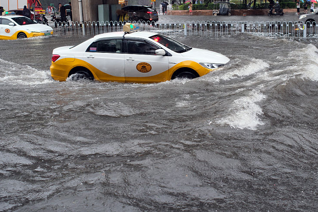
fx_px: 468
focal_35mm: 53
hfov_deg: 37.4
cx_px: 182
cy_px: 88
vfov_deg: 25.5
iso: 500
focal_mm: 25
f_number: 2.5
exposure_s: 1/125
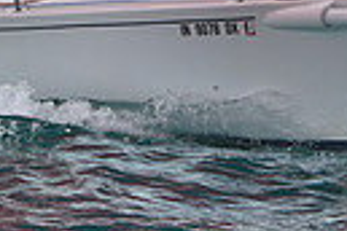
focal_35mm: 369
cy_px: -211
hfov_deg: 5.6
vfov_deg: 3.7
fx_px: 3556
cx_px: 199
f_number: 7.1
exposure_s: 1/1250
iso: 250
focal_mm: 82
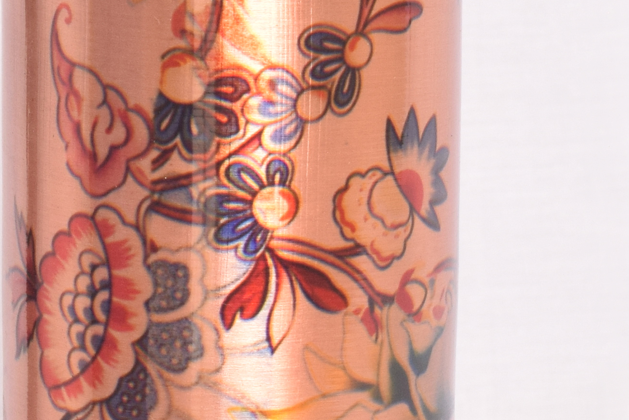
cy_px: 145
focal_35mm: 300
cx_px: 197
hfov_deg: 6.9
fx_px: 5241
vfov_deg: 4.6
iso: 400
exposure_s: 1/160
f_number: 11
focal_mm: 48
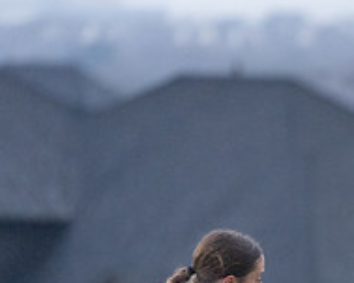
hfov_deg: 1.3
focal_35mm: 1441
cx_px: 536
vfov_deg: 1.1
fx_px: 15090
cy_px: 401
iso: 2000
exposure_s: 1/1250
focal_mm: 400
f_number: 5.6
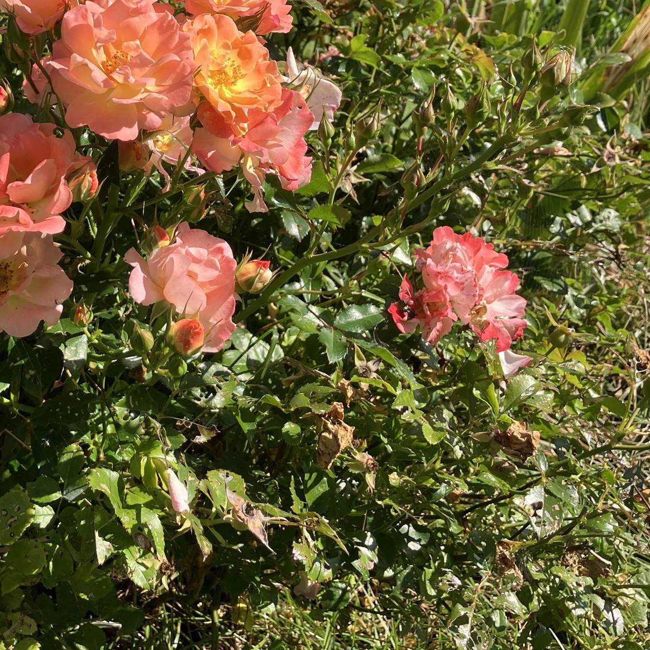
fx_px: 1041
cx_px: 191
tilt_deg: -12.3
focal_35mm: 49
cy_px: 195
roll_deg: +5.2
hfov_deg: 34.2
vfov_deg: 34.2
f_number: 1.8
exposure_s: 1/1130
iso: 32
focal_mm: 3.99
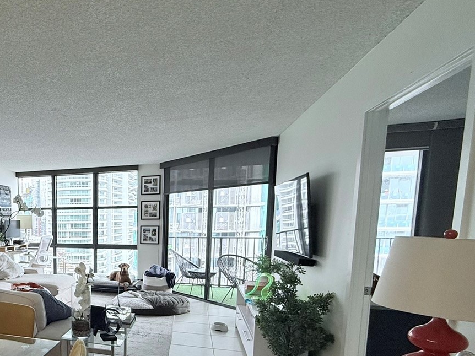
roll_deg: +0.8
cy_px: 263
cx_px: 61
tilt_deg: -6.9
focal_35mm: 26
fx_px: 357
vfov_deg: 51.0
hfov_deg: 58.9
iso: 100
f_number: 2.2
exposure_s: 1/120
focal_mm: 2.22
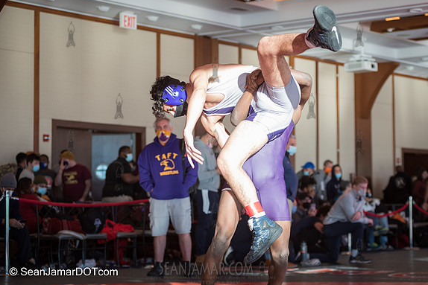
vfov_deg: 15.2
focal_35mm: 90
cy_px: 155
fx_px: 1070
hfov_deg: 22.6
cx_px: 238
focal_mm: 80
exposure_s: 1/400
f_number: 4
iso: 400
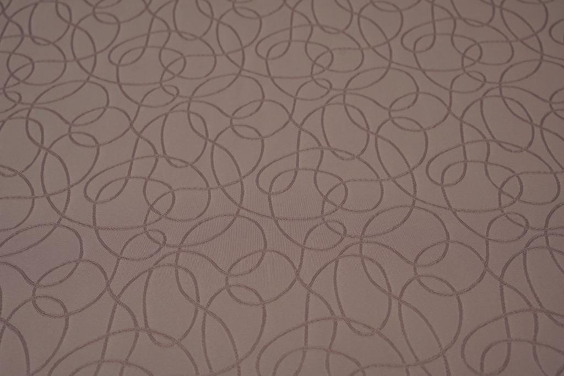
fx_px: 877
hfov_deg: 35.6
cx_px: 282
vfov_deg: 24.2
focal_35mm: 56
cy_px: 188
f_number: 8
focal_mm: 56
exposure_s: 1/160
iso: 400
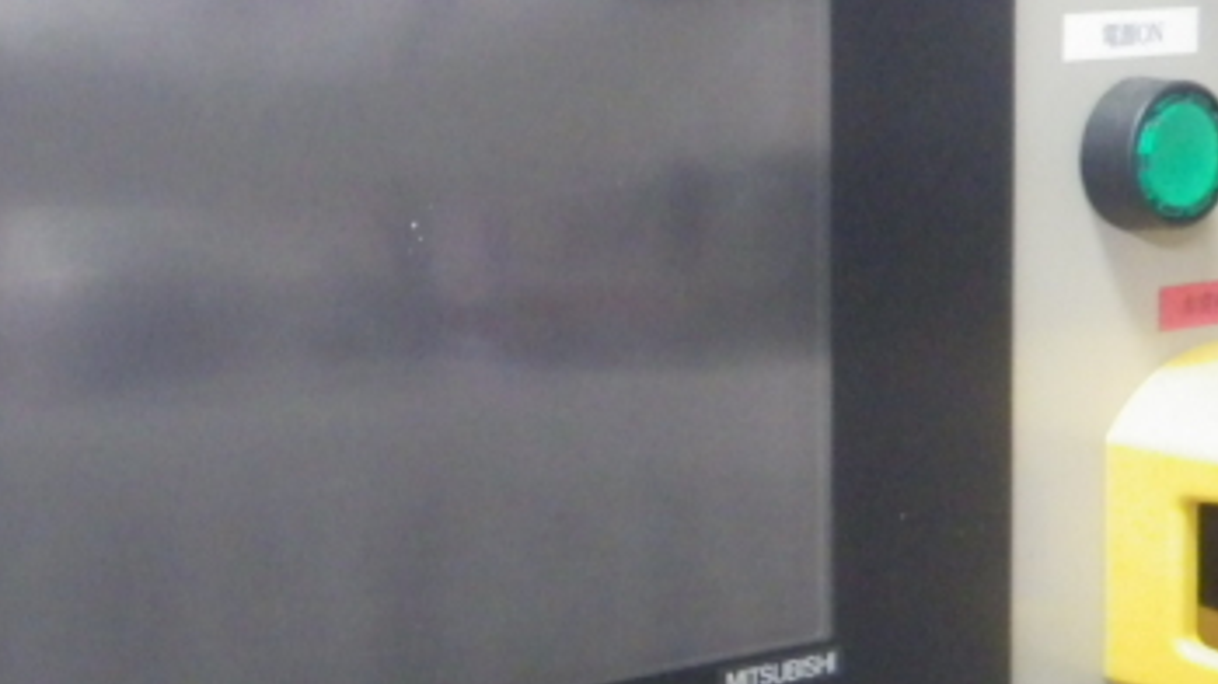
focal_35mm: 68
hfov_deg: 29.8
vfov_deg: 17.7
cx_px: 136
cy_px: 283
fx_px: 2195
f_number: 3.8
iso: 1600
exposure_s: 1/20
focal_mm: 6.1
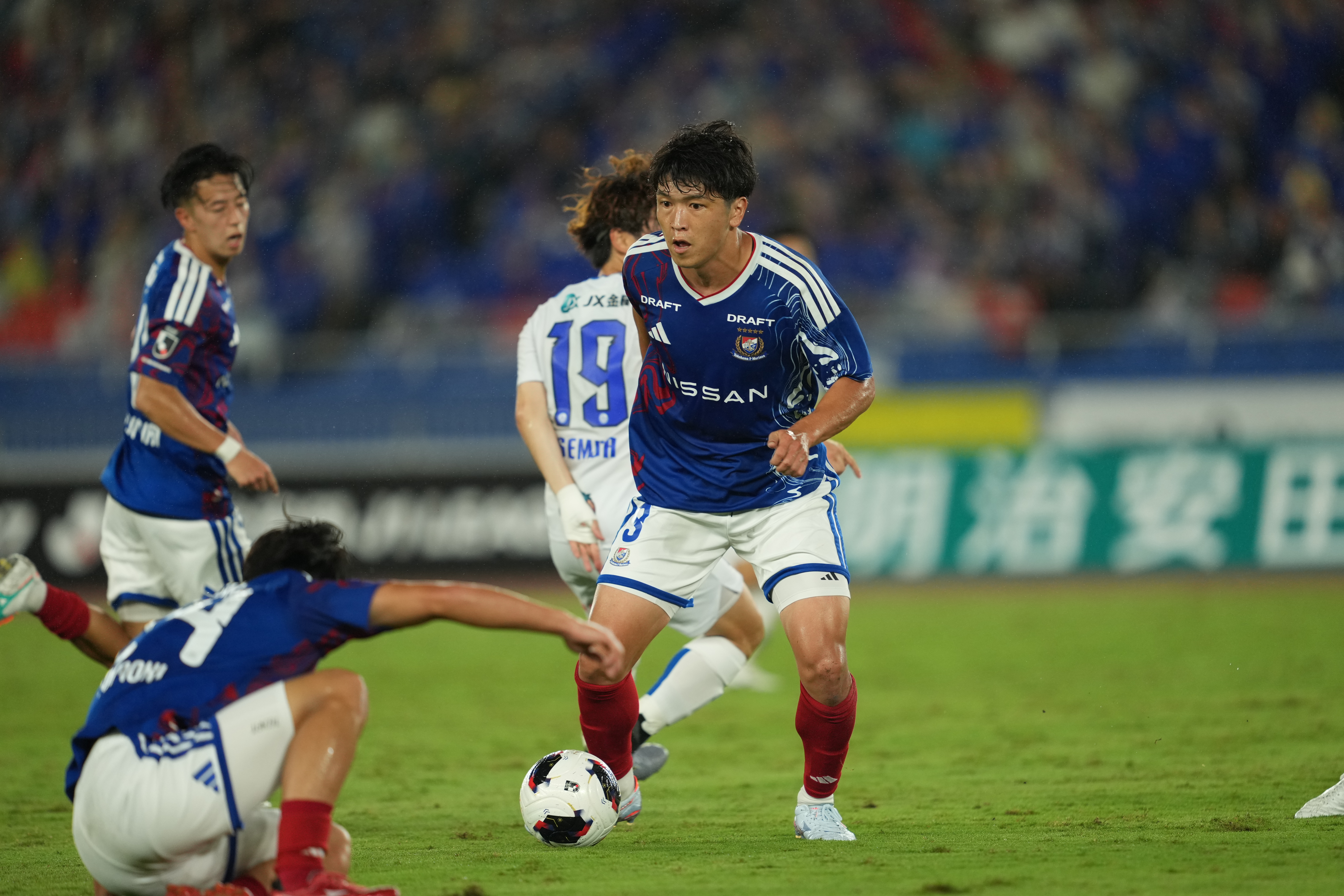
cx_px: 672
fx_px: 14932
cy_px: 448
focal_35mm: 400
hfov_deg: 5.2
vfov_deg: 3.4
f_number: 2.8
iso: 1600
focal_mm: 400
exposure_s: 1/1250
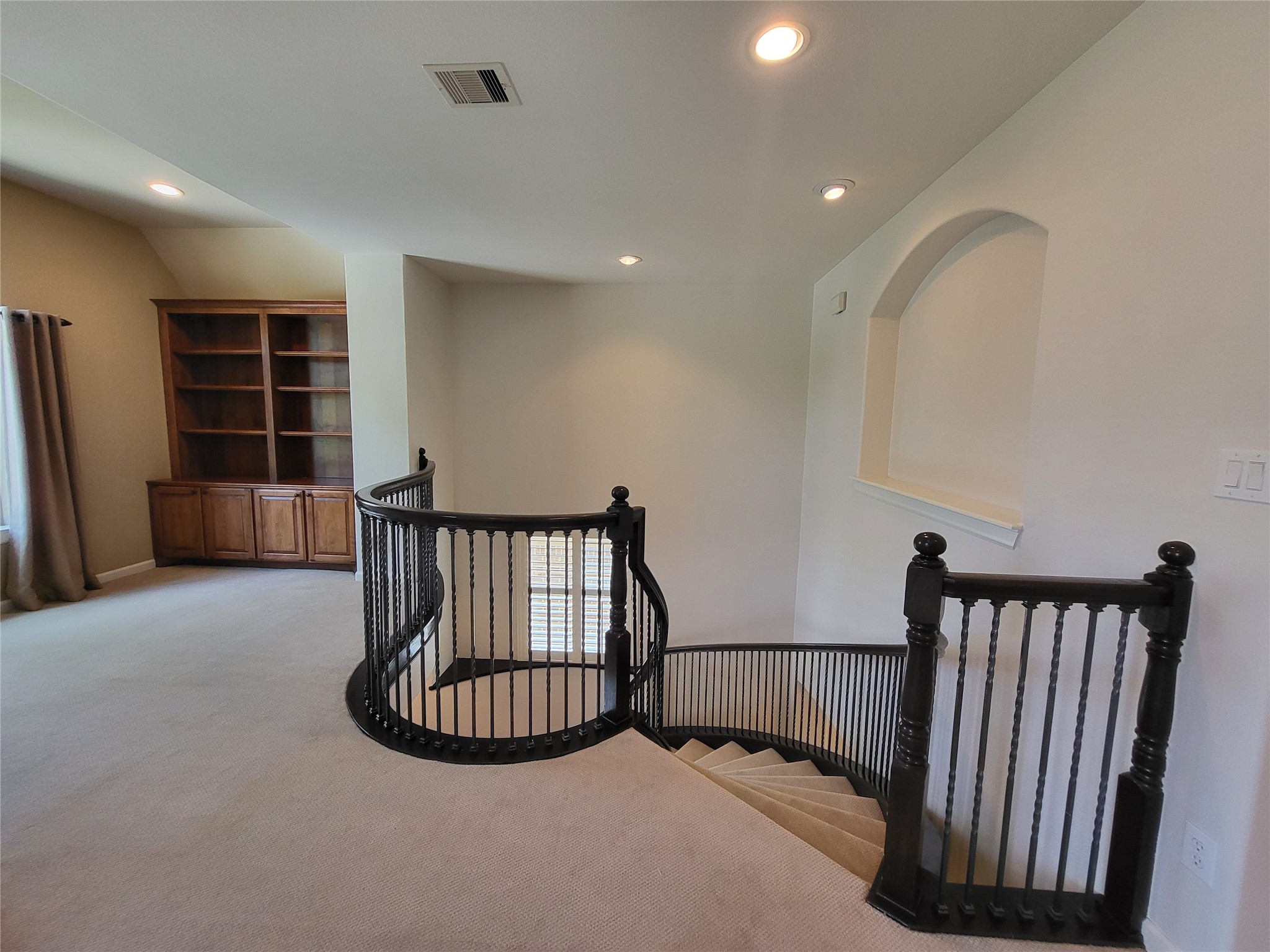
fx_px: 477
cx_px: 635
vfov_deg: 89.9
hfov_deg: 106.2
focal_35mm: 13
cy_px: 476
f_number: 2.2
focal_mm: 1.74
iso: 160
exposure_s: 1/60
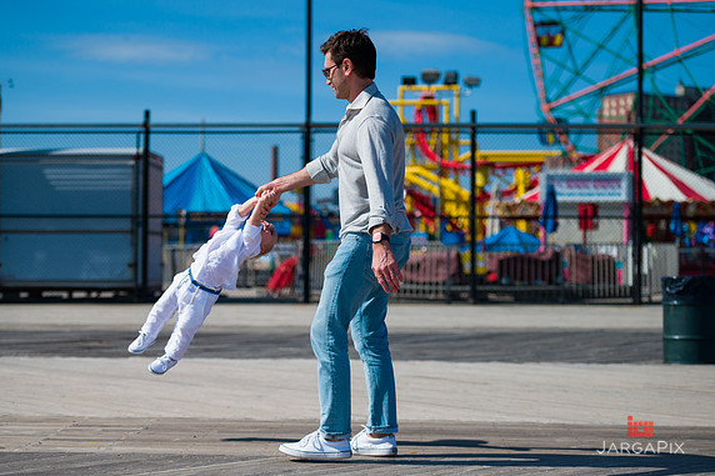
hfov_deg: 28.5
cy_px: 240
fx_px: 1410
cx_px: 354
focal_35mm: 71
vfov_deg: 19.2
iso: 200
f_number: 3.2
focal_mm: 70
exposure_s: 1/6400
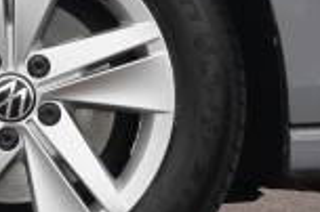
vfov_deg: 5.5
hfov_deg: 8.3
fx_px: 2194
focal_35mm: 247
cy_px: -19
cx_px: -8
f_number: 5.6
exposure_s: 1/160
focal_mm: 39
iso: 200
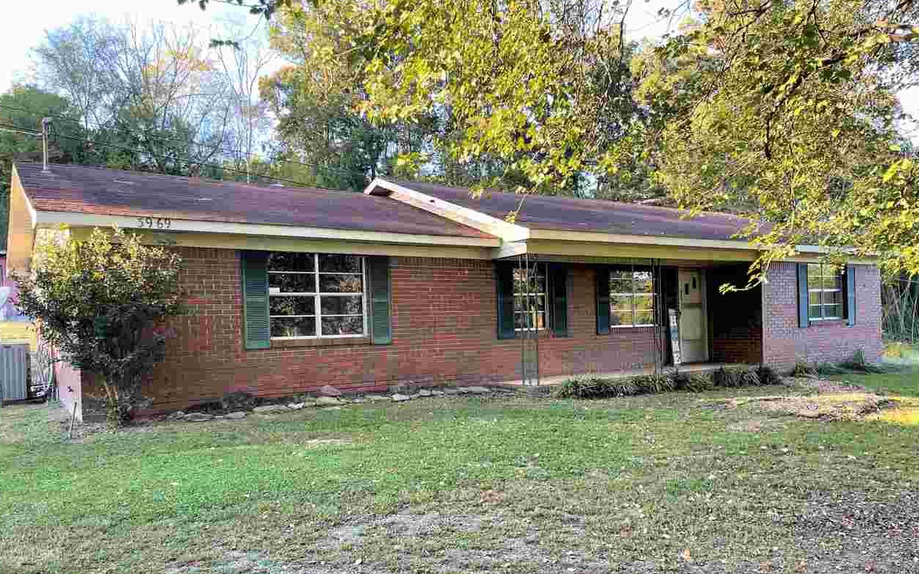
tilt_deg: -1.6
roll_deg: +1.4
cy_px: 339
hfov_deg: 66.5
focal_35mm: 28
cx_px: 457
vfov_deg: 44.3
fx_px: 701
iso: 50
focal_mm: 5.1
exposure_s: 1/121
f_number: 1.6
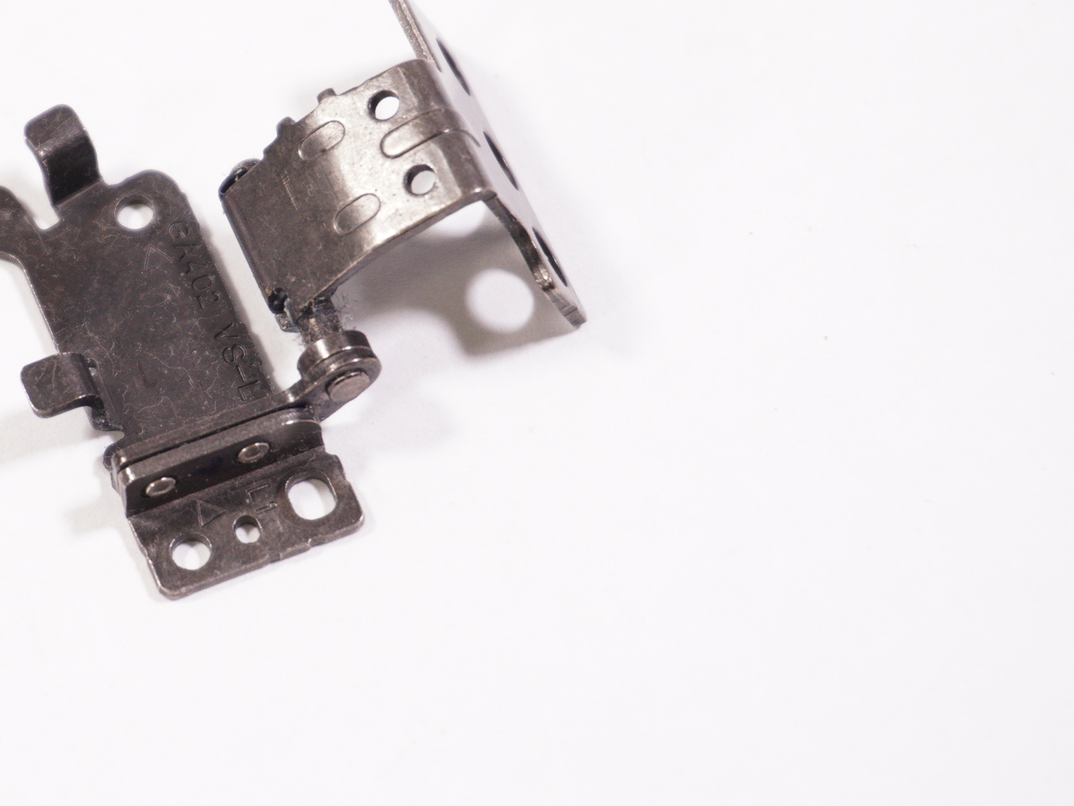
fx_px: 3444
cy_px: 336
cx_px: 232
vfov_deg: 13.3
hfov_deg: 17.6
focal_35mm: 111
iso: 1000
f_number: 5.6
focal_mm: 44
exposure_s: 1/160
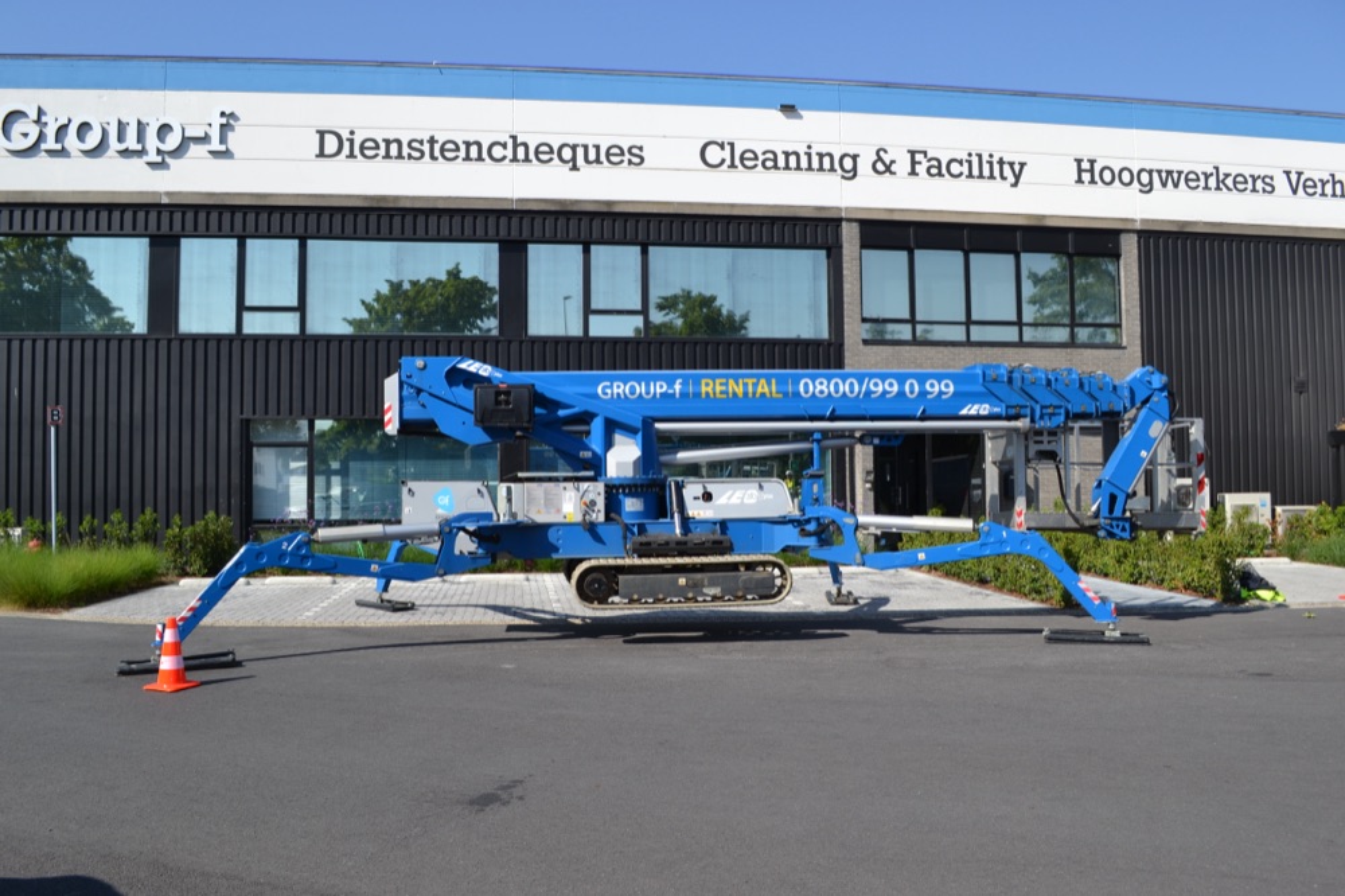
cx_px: 672
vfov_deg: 47.9
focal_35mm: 27
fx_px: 1008
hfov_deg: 67.4
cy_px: 448
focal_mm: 18
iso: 100
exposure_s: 1/250
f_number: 8
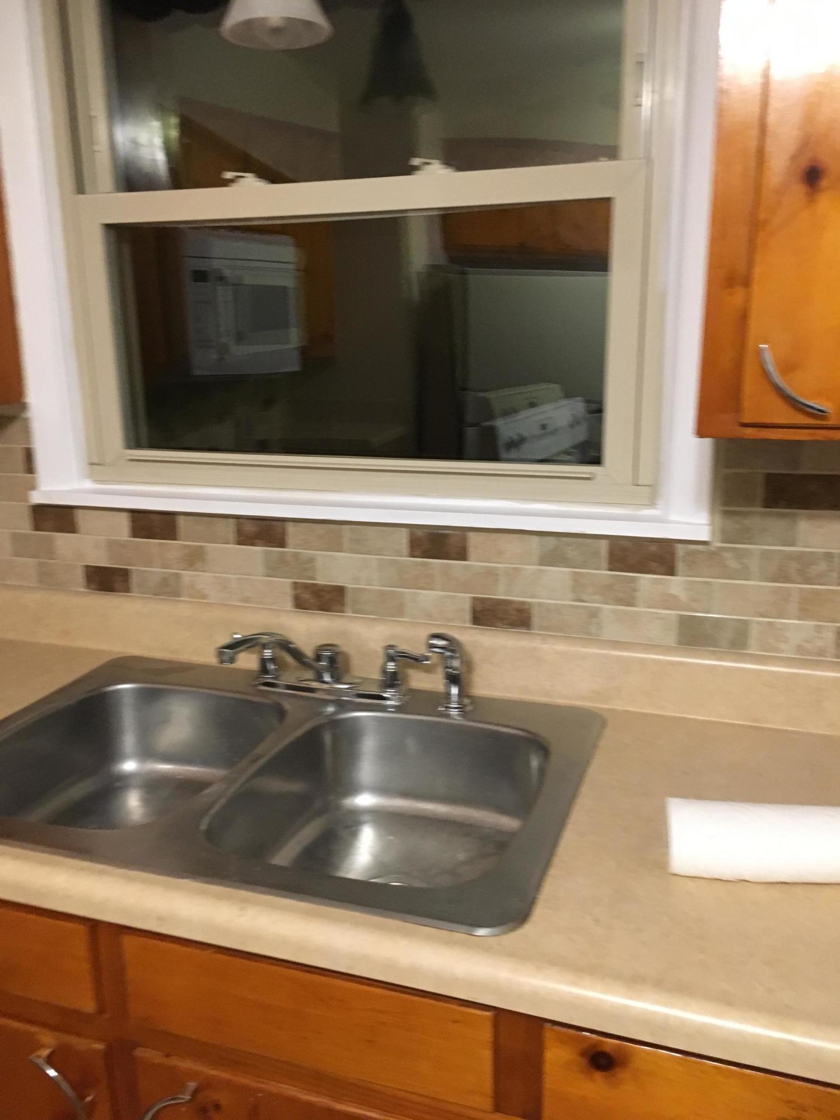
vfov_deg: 61.7
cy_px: 560
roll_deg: -1.2
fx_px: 938
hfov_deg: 48.2
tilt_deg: -14.7
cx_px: 420
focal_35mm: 29
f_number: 2.2
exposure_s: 1/24
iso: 200
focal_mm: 4.15
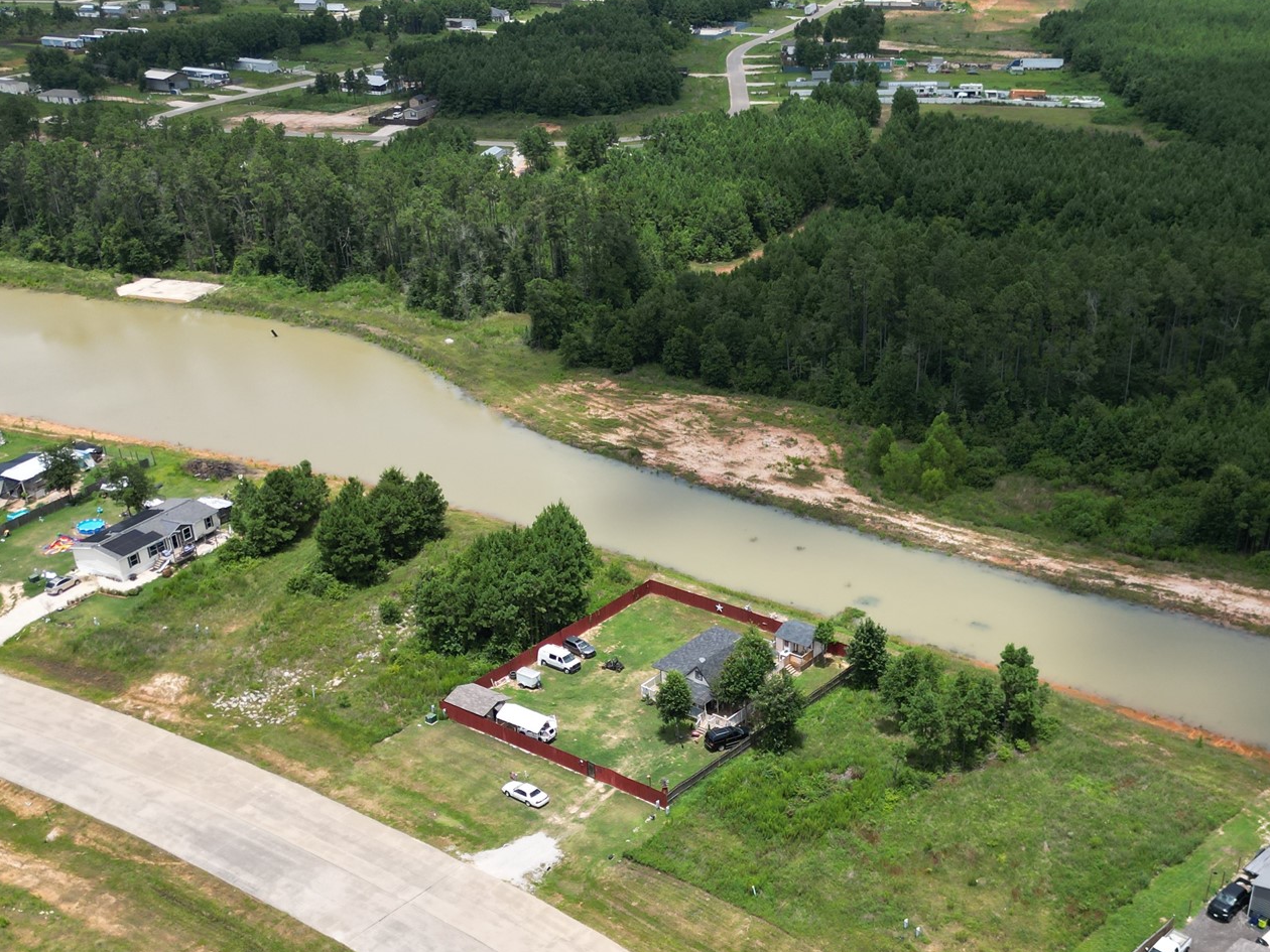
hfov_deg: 47.6
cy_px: 658
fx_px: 1431
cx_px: 756
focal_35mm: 39
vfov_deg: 36.3
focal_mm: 6.72
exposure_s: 1/3000
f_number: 1.7
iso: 130
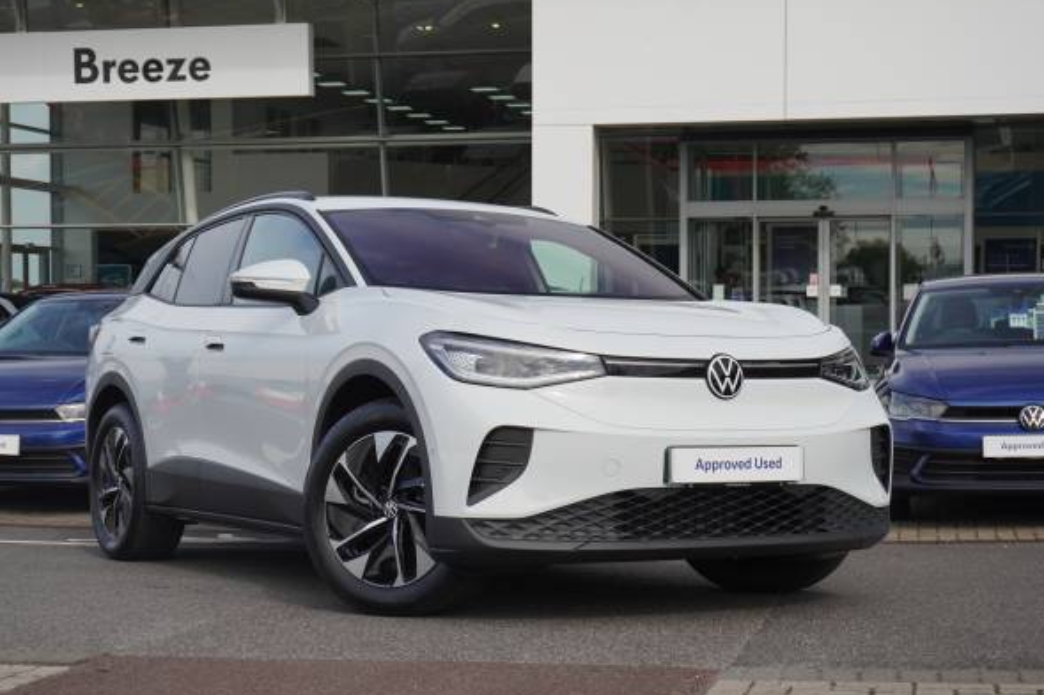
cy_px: 358
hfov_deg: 31.6
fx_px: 1842
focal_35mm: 64
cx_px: 510
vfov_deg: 21.4
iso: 100
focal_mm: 39
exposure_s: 1/200
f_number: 6.3
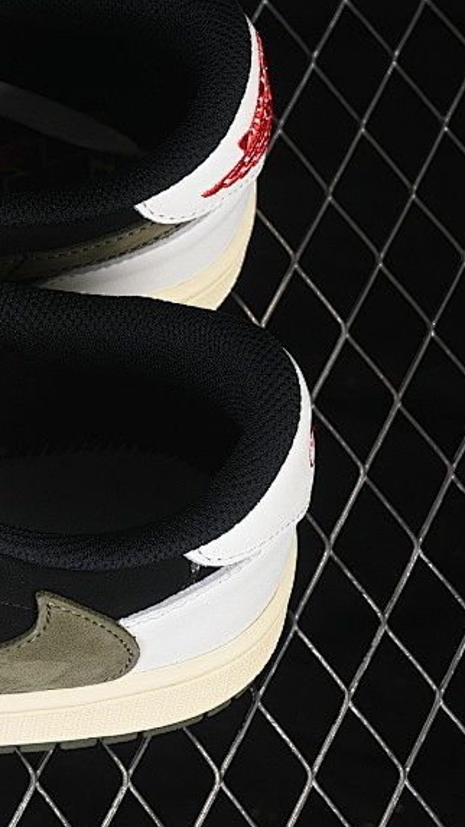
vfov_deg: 14.5
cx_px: -282
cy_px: 375
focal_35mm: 148
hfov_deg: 8.0
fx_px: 3247
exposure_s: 1/60
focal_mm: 50
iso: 160
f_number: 7.1
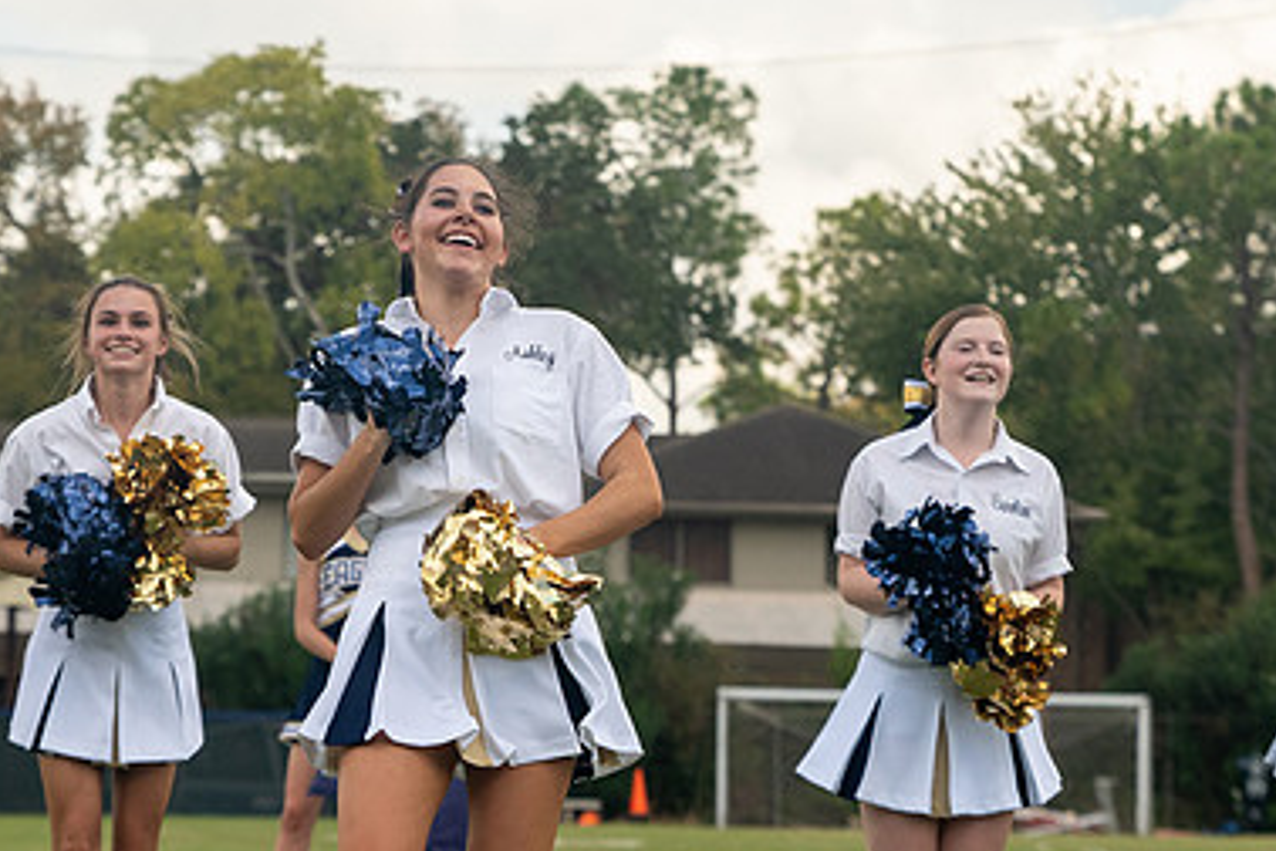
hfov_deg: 13.1
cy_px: 490
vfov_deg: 8.8
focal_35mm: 156
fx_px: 5529
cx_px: 384
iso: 800
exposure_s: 1/800
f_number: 3.5
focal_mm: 67
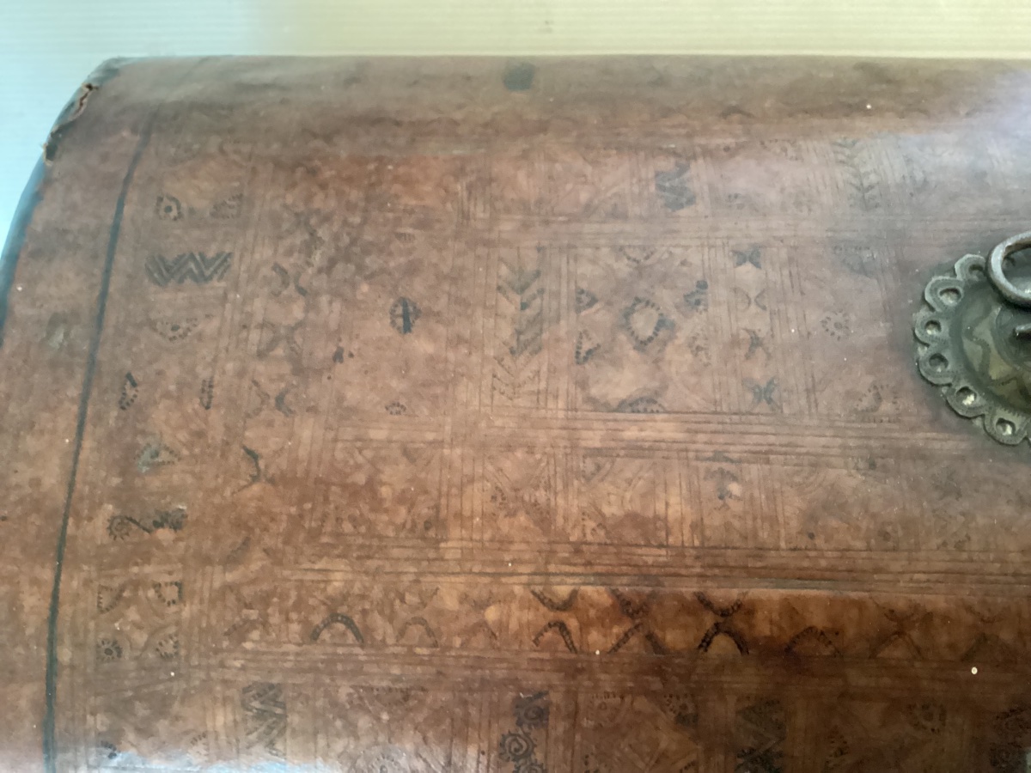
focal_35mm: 31
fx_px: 923
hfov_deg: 58.4
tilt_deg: -64.7
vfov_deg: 45.4
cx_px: 516
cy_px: 386
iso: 800
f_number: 2.4
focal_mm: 3.3
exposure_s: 1/15
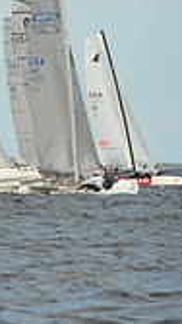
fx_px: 6225
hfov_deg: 1.7
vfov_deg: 3.0
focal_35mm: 726
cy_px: 26
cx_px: -374
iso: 250
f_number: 5.6
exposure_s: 1/1000
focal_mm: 200
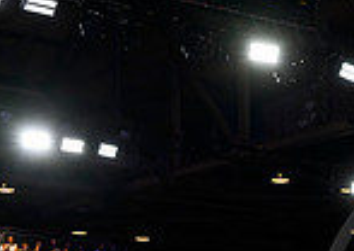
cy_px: 387
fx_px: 1343
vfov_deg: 10.3
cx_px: 462
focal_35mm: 134
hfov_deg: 14.4
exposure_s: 1/640
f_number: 2.8
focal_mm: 30.5
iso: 500
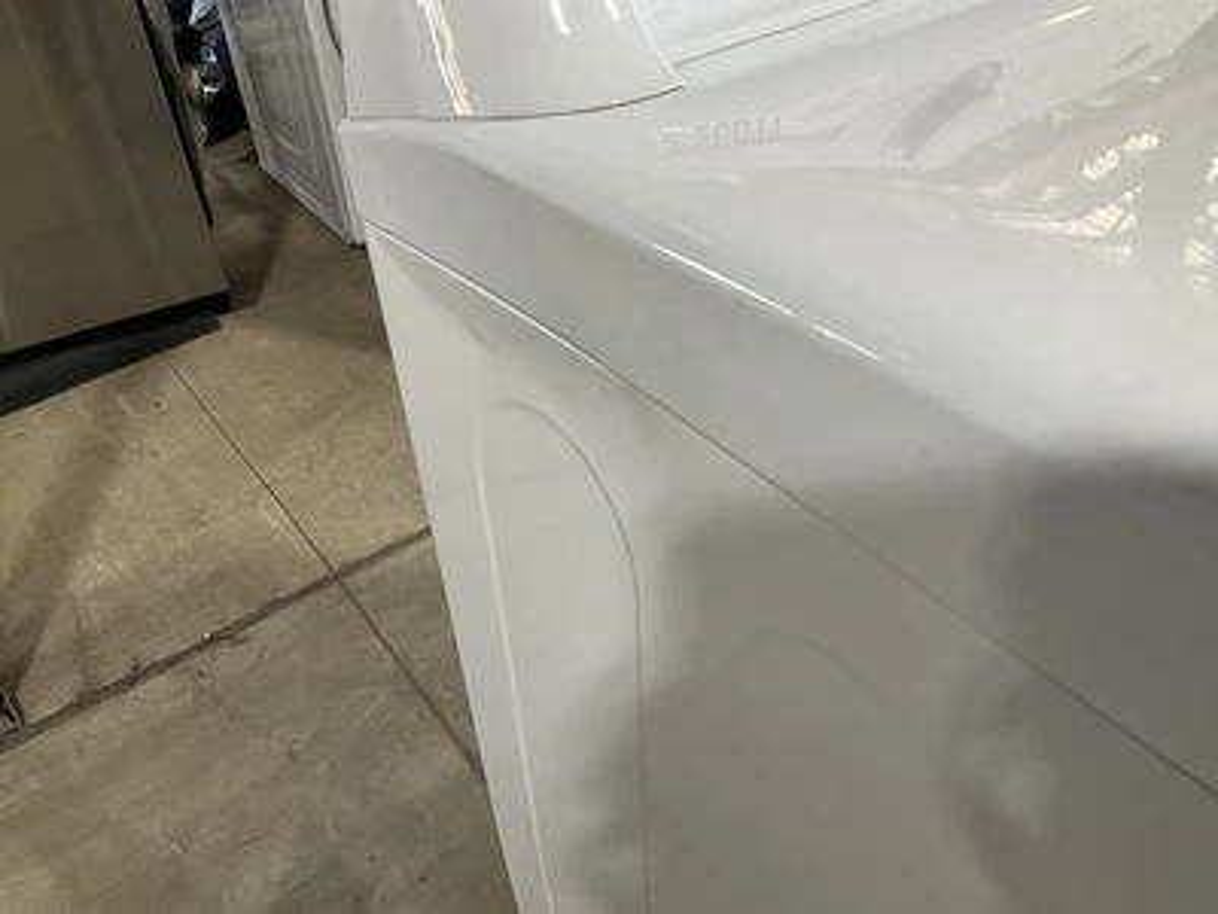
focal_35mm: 29
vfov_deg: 48.2
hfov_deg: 61.7
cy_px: 457
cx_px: 609
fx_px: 1020
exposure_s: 1/60
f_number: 1.8
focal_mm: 3
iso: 80
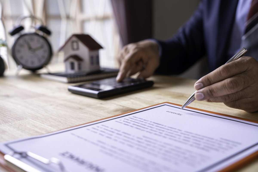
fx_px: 344
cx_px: 129
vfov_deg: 28.1
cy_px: 86
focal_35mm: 48
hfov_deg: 41.1
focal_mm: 48
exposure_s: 1/100
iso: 200
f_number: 3.5
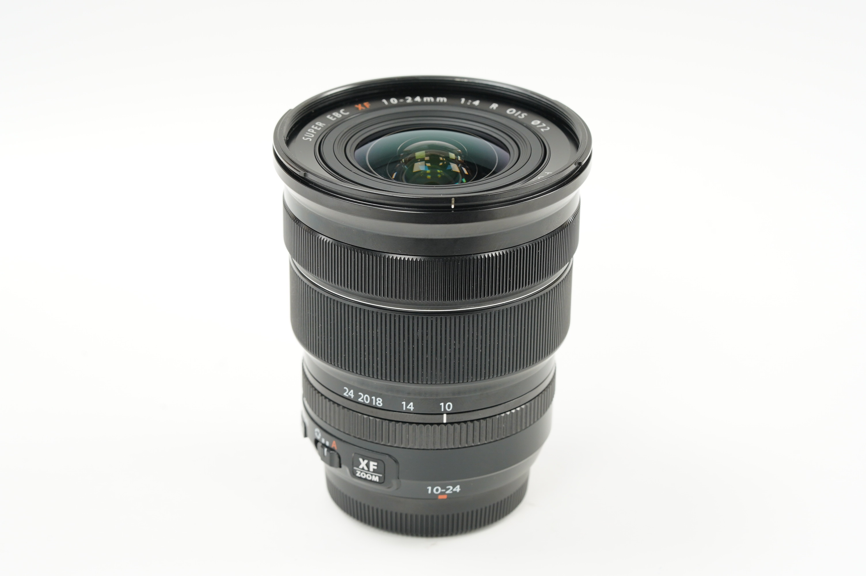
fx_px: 2163
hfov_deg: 22.6
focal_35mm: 90
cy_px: 288
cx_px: 433
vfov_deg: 15.2
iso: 1000
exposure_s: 1/10
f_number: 10
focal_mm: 90
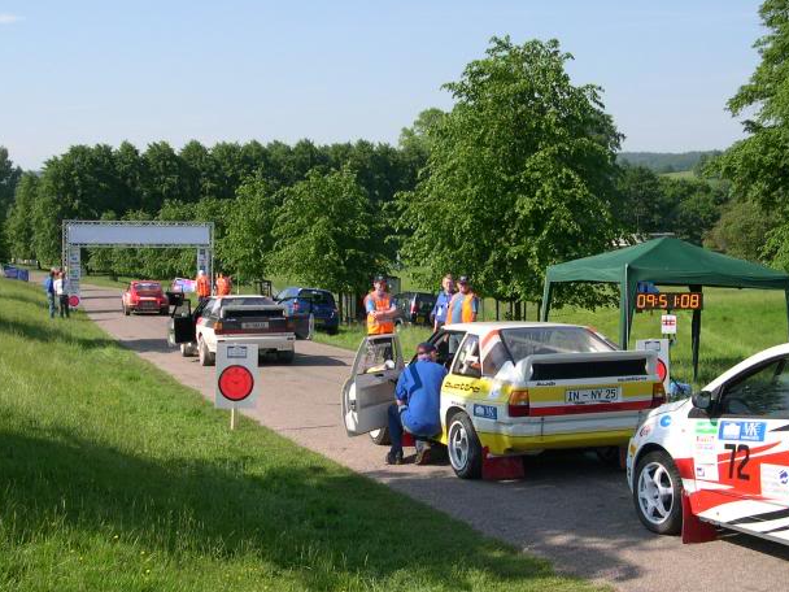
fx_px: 1140
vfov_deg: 29.1
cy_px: 338
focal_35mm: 50
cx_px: 431
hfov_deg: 38.2
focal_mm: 8
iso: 100
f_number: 7.6
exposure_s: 1/131
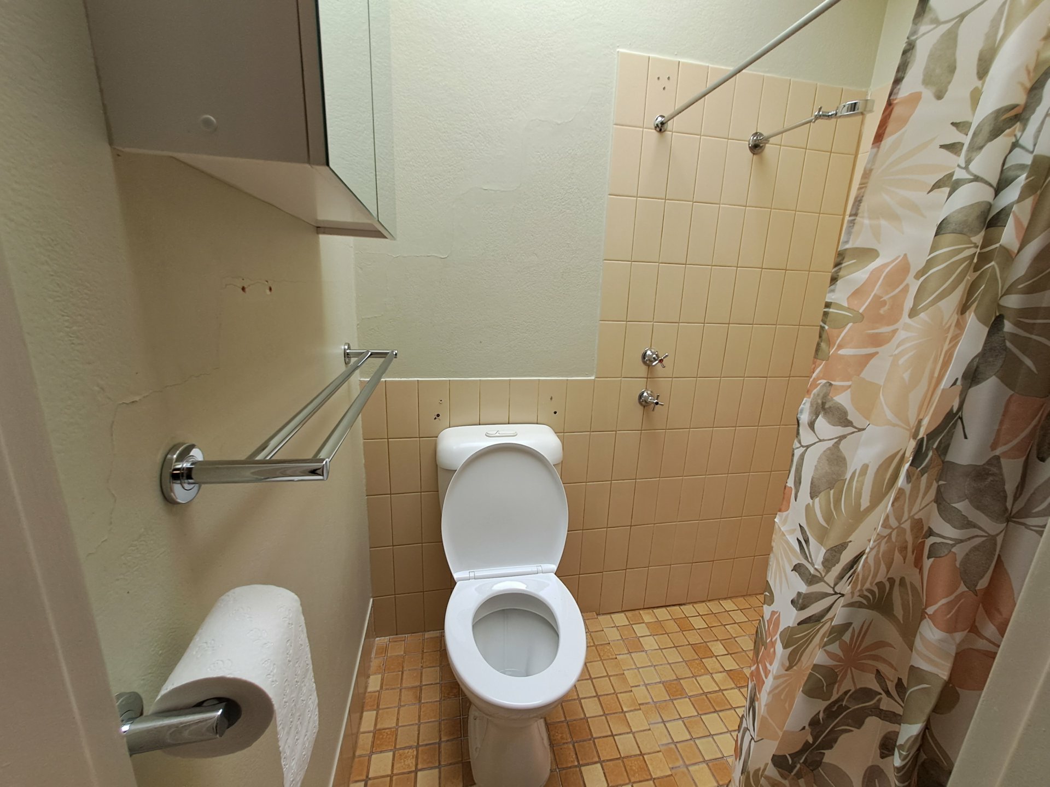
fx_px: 394
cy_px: 394
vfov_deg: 89.9
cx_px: 525
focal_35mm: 13
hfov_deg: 106.2
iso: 40
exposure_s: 1/110
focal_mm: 1.42
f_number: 2.2
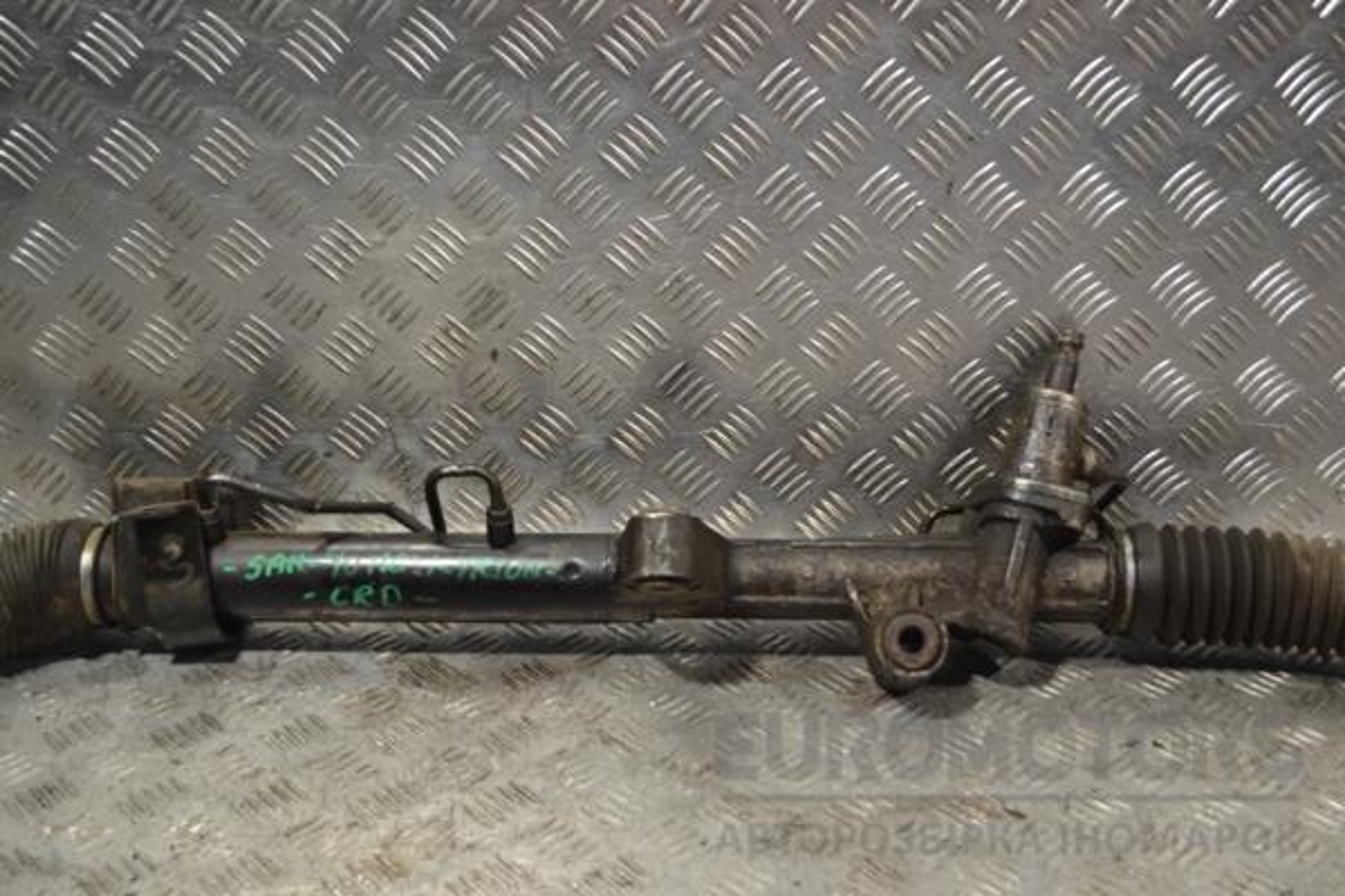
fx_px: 1625
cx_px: 672
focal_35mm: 44
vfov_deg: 30.8
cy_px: 448
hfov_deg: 45.0
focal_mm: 29
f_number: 4.5
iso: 125
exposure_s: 1/30
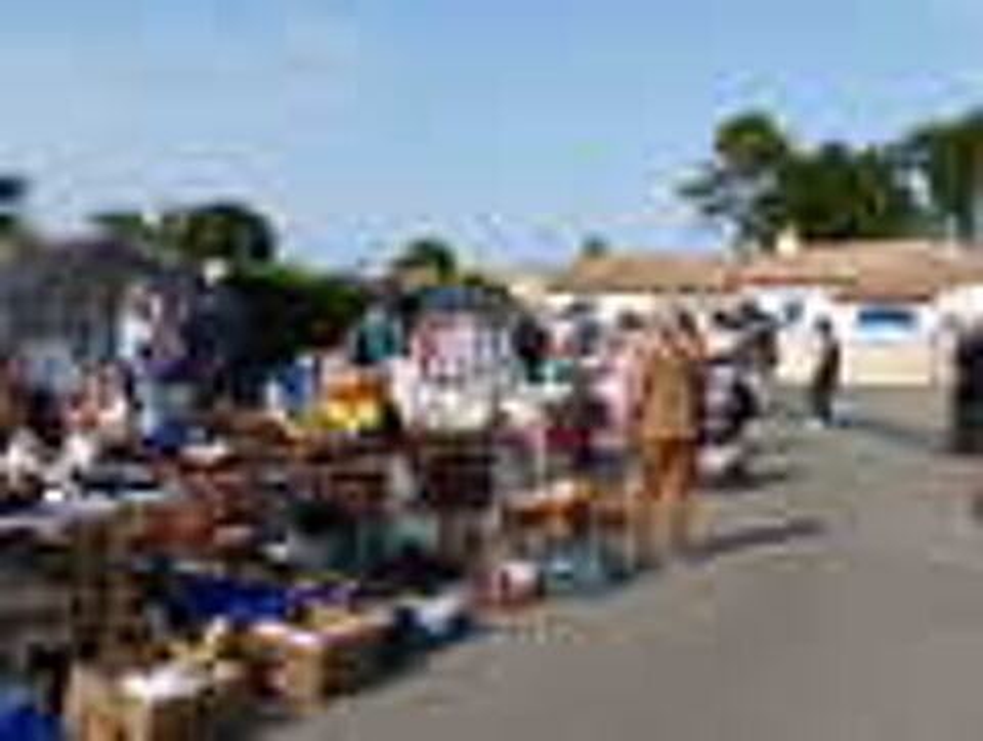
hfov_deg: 42.9
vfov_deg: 33.0
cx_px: 492
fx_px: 1252
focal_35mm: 44
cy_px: 370
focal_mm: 7.9
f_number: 4
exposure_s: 1/1000
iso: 100
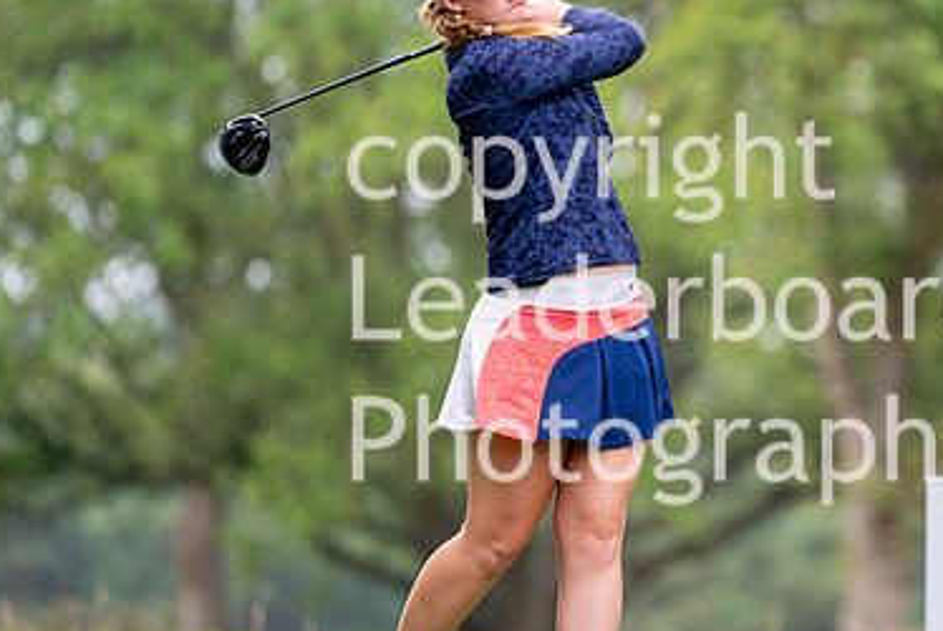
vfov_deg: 3.0
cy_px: 322
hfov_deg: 4.4
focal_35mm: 465
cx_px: 678
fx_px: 12189
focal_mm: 300
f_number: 4.5
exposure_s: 1/1000
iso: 400
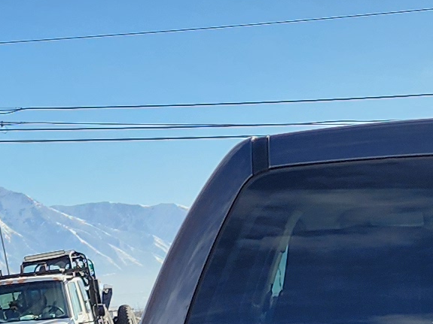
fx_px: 2001
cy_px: 686
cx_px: 517
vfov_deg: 8.7
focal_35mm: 160
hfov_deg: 12.1
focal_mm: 6.4
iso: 12
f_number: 1.8
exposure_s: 1/848
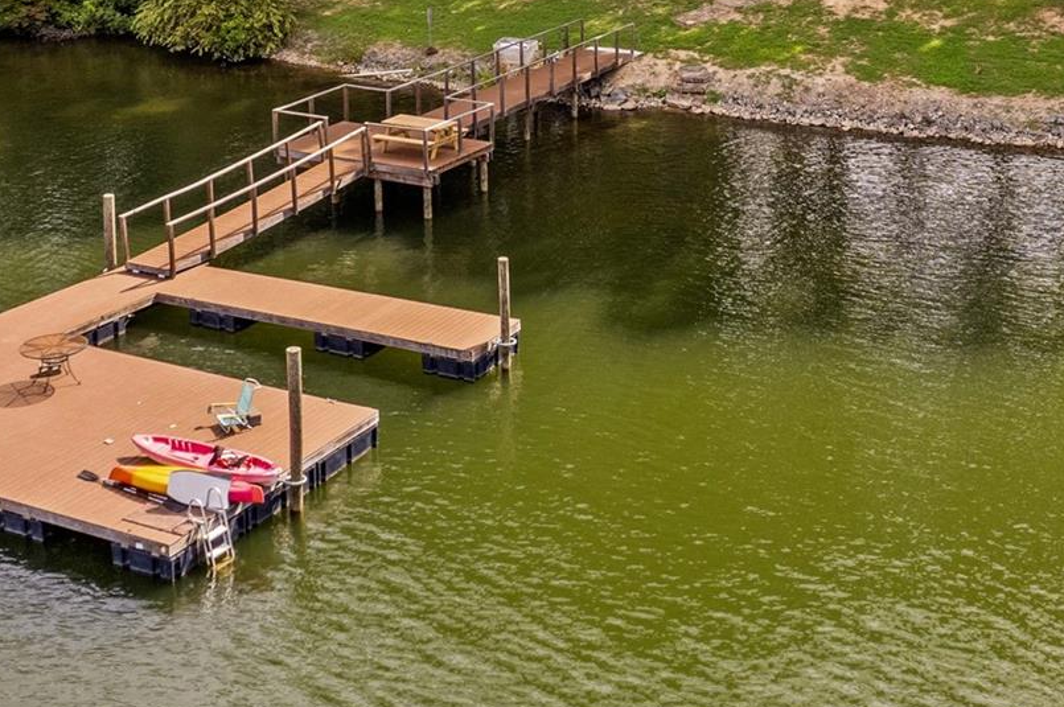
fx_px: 1653
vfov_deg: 23.1
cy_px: -3
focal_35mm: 56
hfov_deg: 35.4
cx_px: 686
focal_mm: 8.38
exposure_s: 1/800
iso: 100
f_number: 2.8
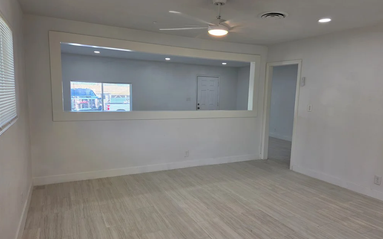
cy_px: 126
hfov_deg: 72.6
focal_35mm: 25
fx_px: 261
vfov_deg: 49.2
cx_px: 194
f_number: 1.8
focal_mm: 5.4
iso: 32
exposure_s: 1/120
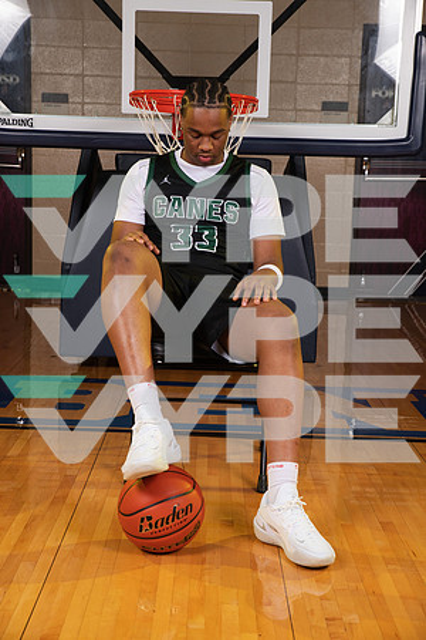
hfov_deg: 23.4
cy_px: 320
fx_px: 1029
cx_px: 213
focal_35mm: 58
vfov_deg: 34.5
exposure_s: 1/320
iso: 320
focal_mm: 58
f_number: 7.1
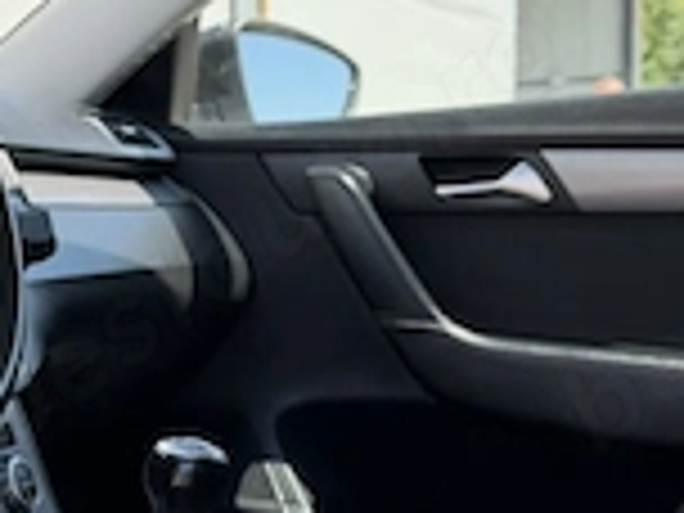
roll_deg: +0.7
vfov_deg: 15.6
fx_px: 1877
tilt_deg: -0.8
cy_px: 288
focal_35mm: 95
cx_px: 18
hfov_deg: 20.1
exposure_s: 1/840
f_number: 1.78
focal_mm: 6.76
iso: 80
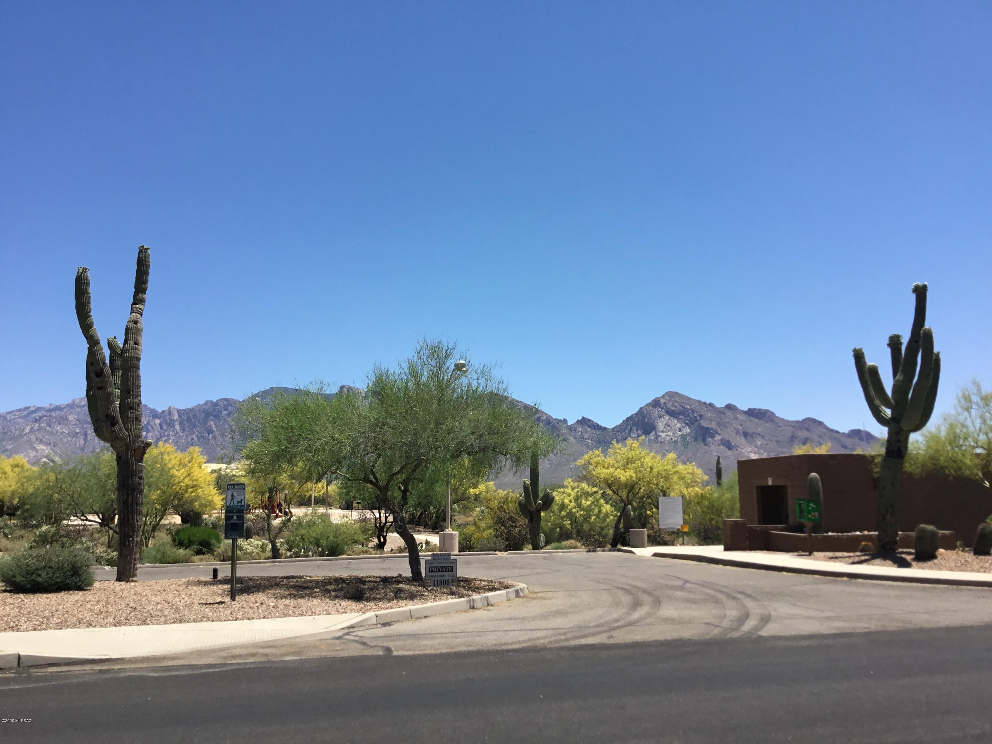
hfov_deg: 58.4
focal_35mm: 31
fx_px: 888
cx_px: 496
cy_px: 372
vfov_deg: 45.4
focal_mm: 3.3
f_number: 2.4
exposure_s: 1/1597
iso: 25
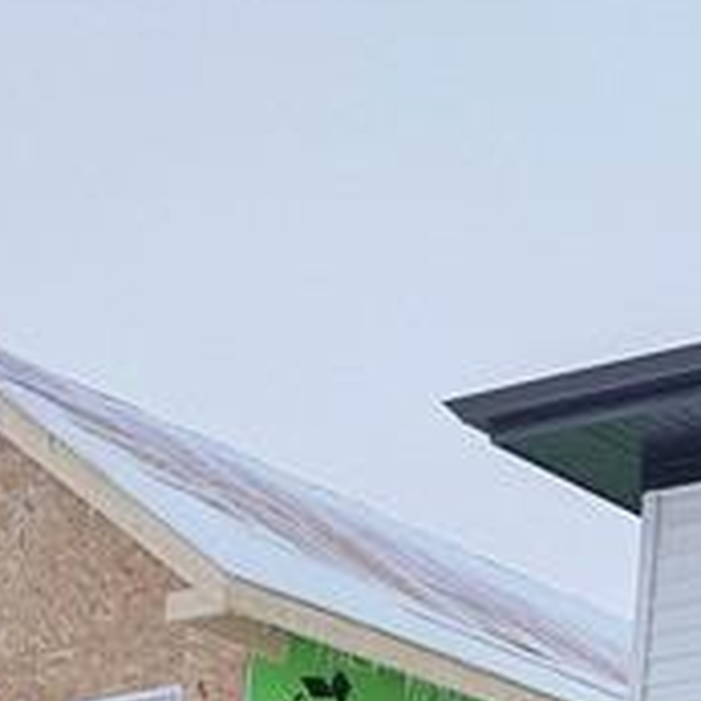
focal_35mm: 120
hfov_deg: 12.0
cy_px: 1074
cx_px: 1629
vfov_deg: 13.6
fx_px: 2749
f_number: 1.7
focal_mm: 6.3
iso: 250
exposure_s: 1/120
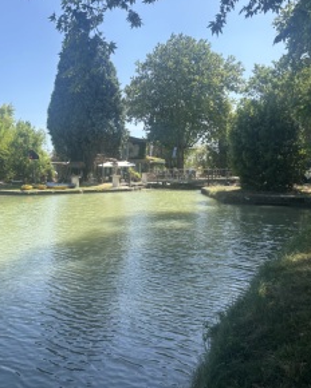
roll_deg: -0.7
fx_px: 403
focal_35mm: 35
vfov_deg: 51.5
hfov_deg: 42.1
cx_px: 135
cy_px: 191
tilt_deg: -3.7
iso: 50
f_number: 1.6
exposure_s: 1/1477
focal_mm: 5.96
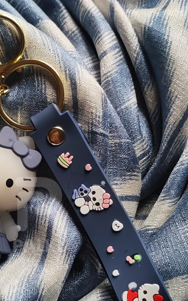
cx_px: 37
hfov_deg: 15.4
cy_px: 216
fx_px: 689
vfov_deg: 24.4
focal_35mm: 84
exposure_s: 1/100
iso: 50
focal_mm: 6.12
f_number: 1.9
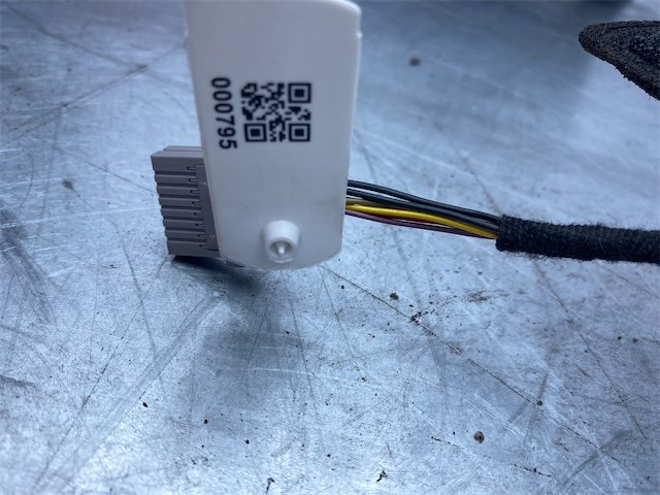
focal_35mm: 26
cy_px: 248
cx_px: 330
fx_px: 496
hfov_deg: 67.3
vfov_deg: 53.1
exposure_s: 1/702
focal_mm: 4.25
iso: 32
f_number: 1.8
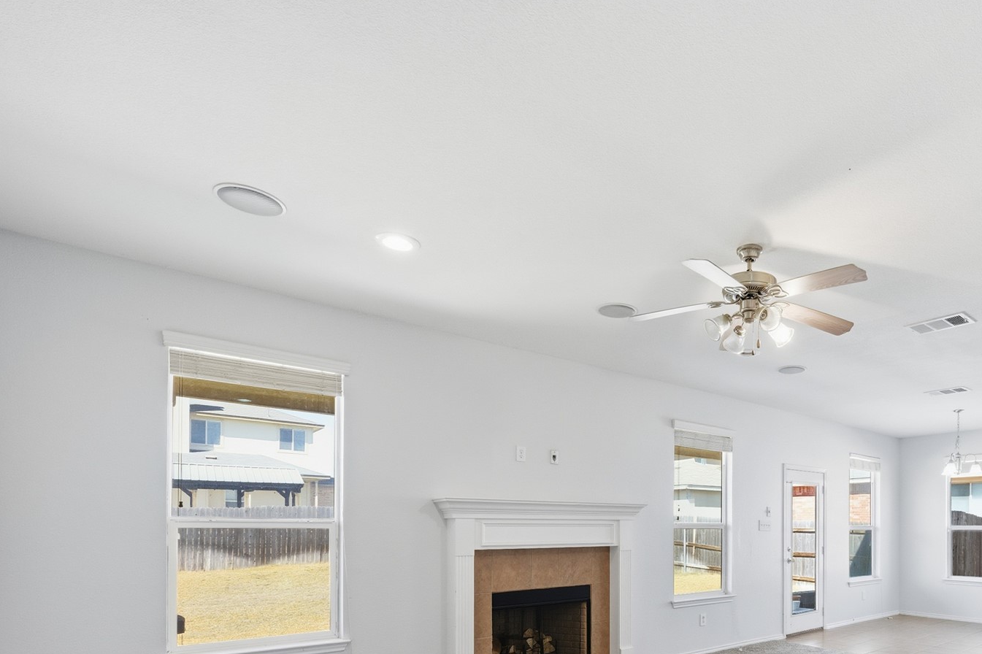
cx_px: 683
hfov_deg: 77.6
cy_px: 520
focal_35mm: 21
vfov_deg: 55.4
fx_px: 573
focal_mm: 13
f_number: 9
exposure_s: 1/60
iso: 250
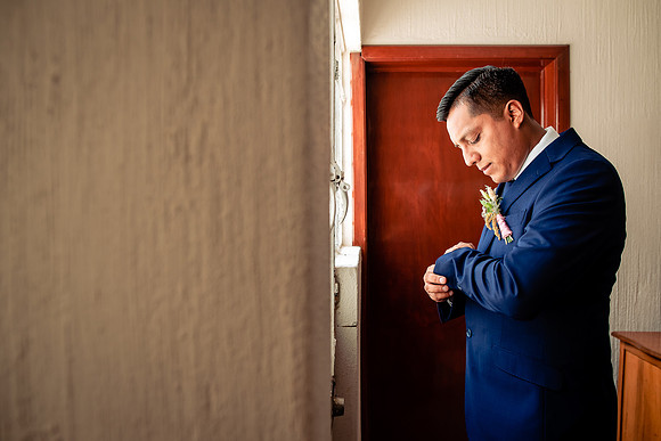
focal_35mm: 25
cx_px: 347
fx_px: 465
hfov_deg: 70.7
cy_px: 221
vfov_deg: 50.7
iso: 400
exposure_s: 1/160
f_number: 3.5
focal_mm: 24
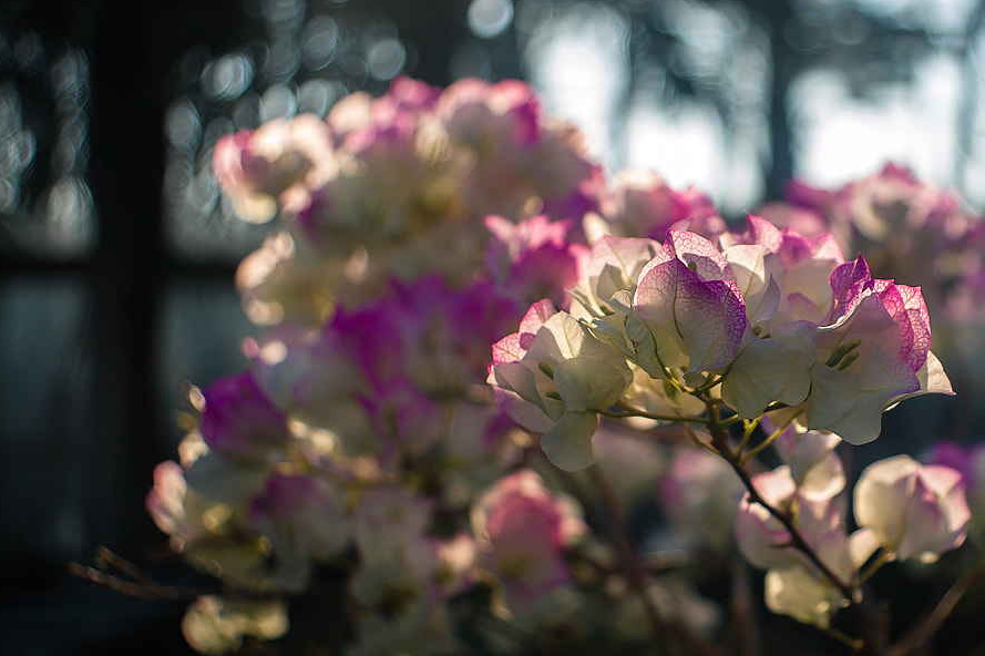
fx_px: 1723
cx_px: 755
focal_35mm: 63
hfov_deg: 31.3
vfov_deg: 21.6
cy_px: 335
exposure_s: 1/800
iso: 100
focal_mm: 35
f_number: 3.5
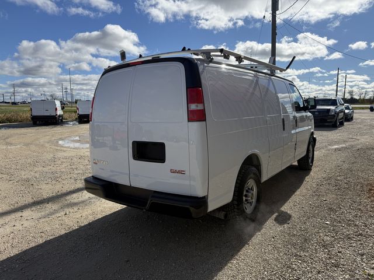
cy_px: 140
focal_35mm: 24
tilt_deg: -6.6
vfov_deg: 56.8
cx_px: 187
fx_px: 259
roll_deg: +1.3
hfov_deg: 71.6
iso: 100
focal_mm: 6.76
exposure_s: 1/9091
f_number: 1.78
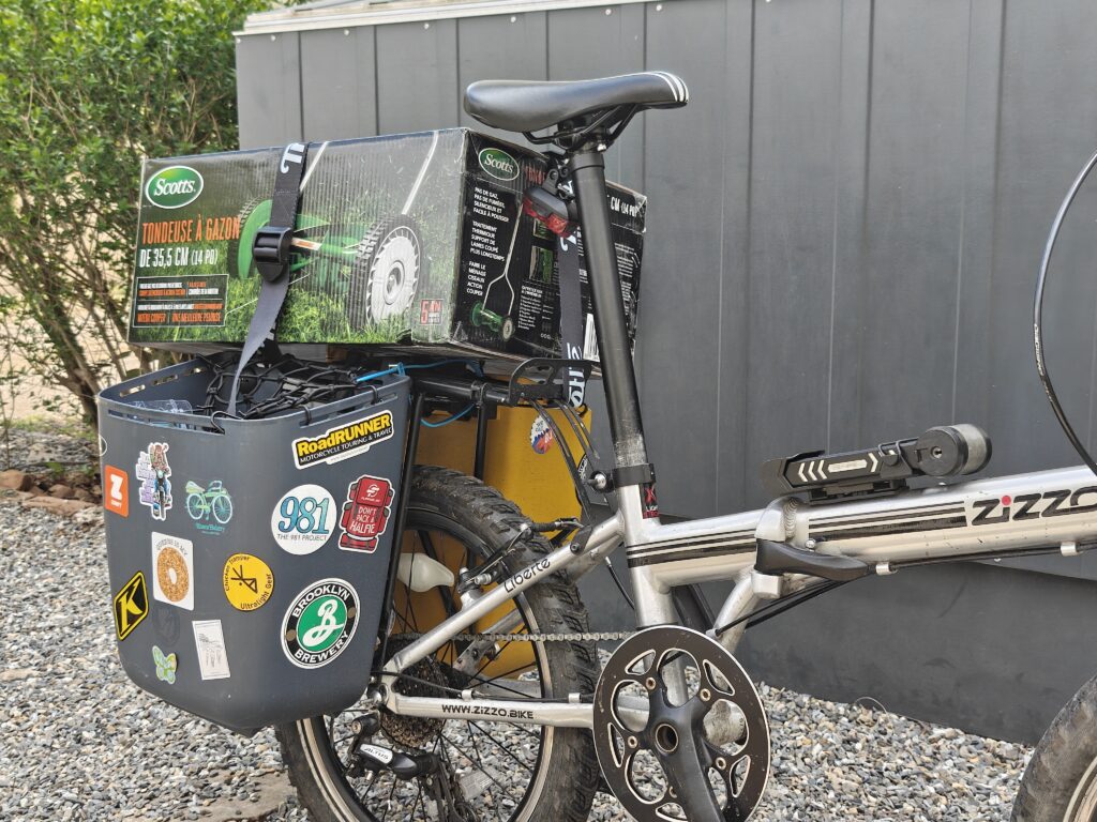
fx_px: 1585
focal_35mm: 50
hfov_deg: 38.2
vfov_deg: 29.1
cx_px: 548
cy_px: 411
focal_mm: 6.57
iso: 98
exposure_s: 1/923
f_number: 1.68
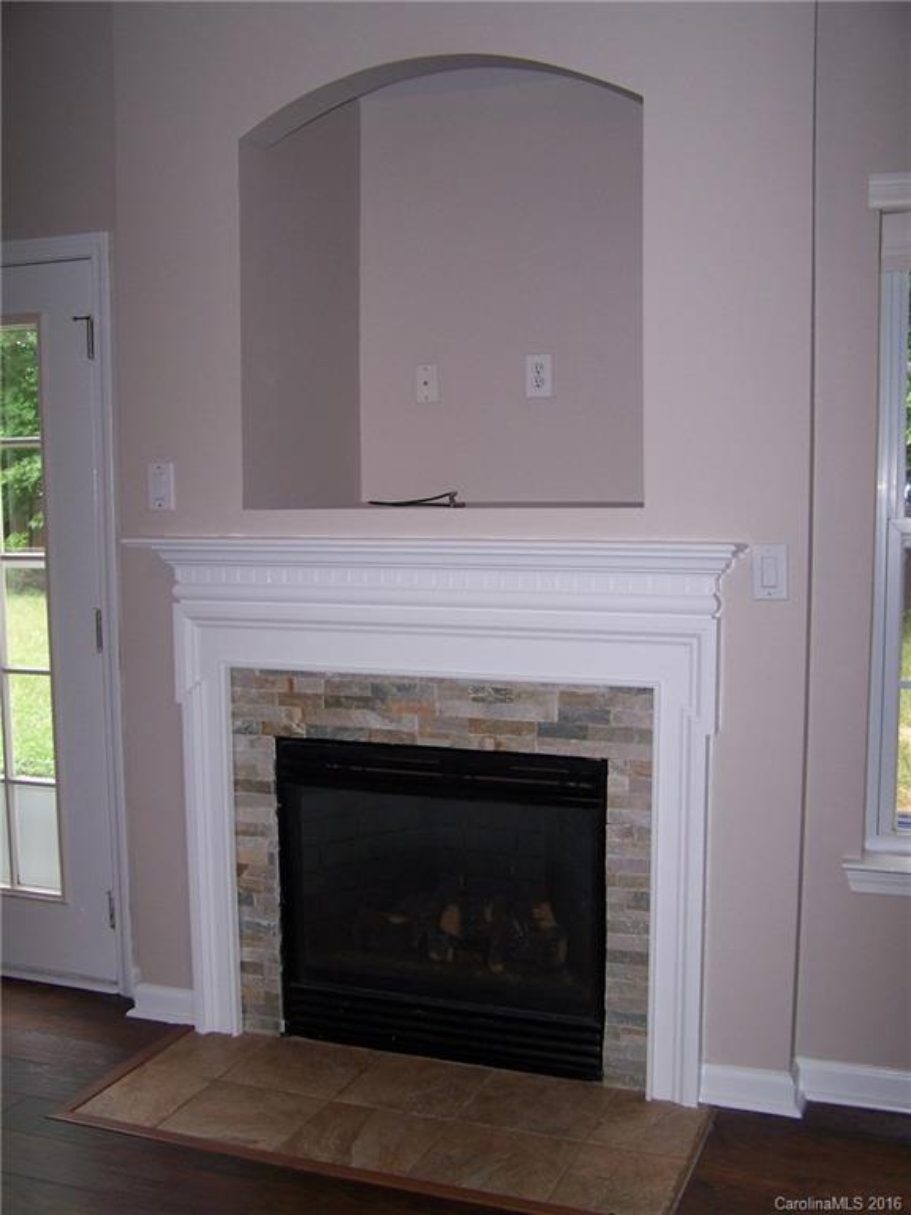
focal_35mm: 38
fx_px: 1333
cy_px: 608
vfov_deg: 49.0
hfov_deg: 37.7
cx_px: 456
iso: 80
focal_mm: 6.3
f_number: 2.8
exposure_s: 1/60
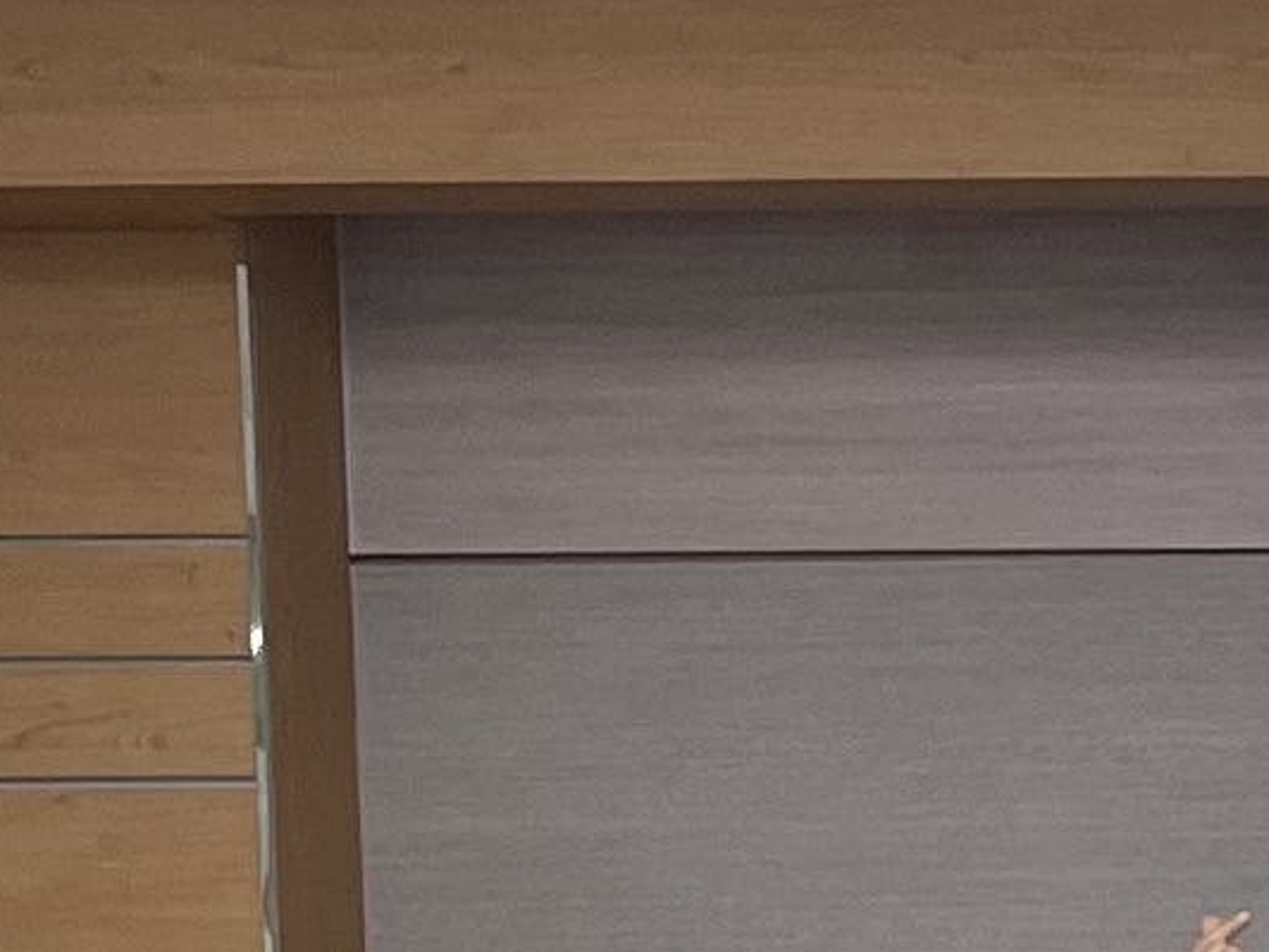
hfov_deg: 8.6
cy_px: 1730
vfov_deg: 7.3
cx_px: 3647
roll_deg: +0.9
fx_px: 7222
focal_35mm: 197
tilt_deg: -3.4
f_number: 1.6
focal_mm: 4.2
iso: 64
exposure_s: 1/60
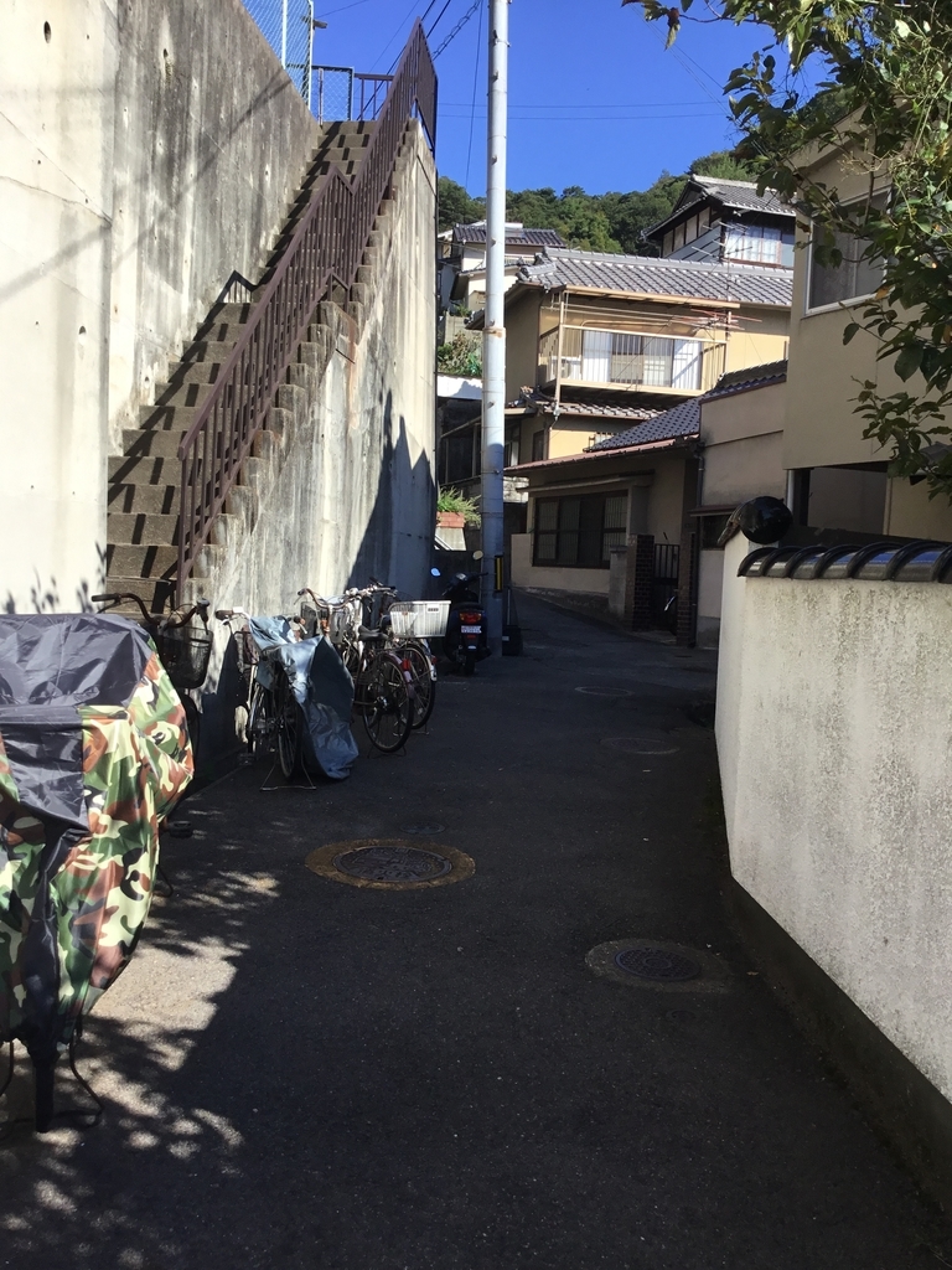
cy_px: 635
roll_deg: -1.7
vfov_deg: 58.4
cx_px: 476
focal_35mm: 31
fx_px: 1137
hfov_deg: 45.4
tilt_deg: -3.1
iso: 25
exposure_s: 1/741
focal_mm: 3.3
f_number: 2.4
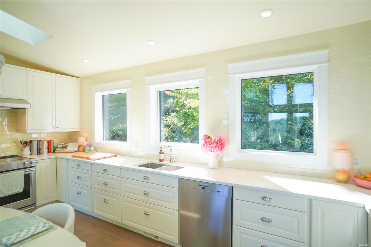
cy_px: 124
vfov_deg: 43.6
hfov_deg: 61.9
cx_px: 186
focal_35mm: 30
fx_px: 309
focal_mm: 20
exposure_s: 1/80
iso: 100
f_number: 3.2
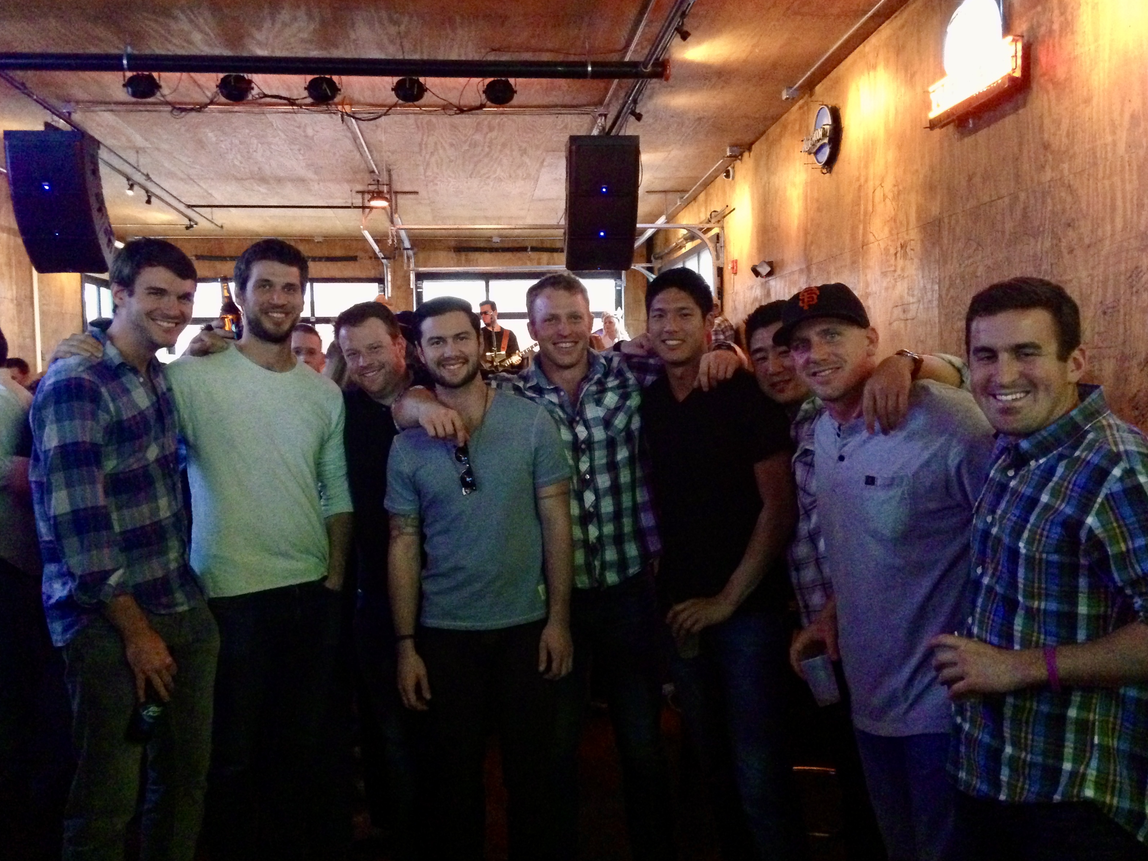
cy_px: 428
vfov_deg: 41.8
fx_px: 1128
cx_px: 561
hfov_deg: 54.0
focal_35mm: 34
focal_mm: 4.12
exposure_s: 1/15
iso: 800
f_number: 2.4
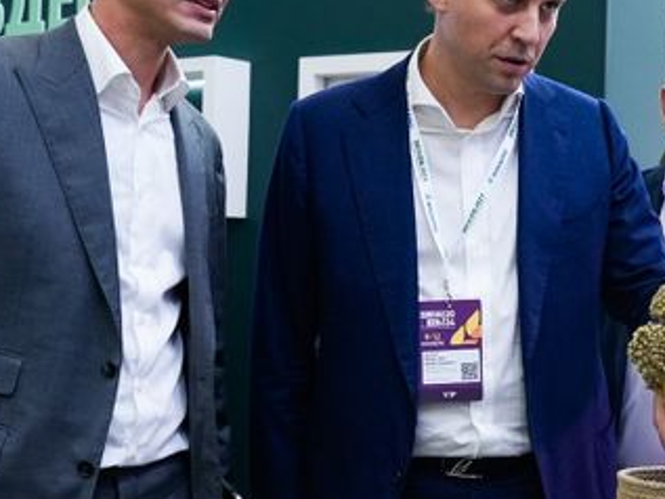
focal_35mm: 72
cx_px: 467
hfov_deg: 26.8
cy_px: 210
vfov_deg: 20.4
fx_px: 1384
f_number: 4.5
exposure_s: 1/320
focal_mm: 34
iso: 1600
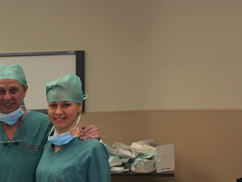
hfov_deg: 22.1
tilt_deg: -8.1
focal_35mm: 83
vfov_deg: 17.5
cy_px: 168
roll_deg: +2.3
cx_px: -31
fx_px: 580
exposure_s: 1/33
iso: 32
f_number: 2.2
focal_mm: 4.15
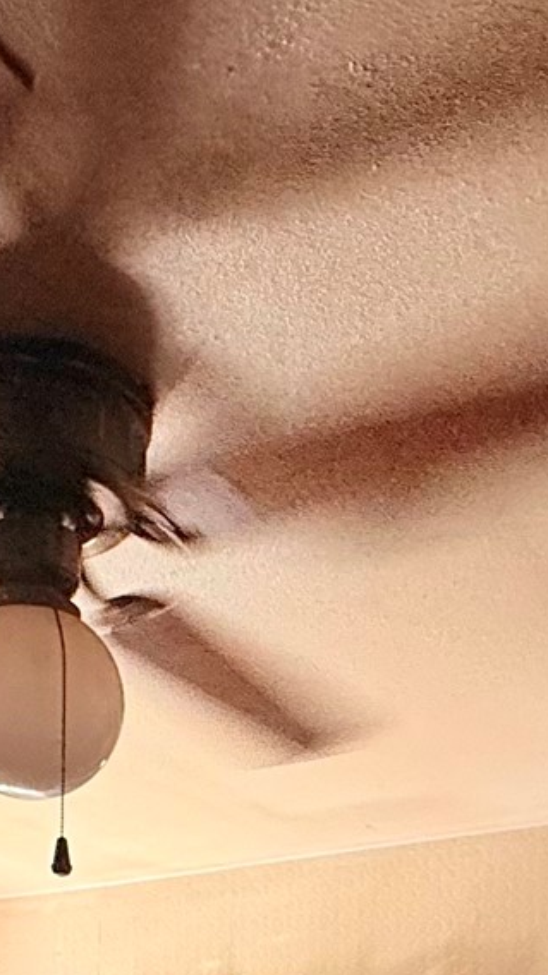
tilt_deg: -0.5
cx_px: 256
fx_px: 1422
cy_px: 1205
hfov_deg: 21.8
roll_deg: +0.7
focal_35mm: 55
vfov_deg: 31.1
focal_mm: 2.22
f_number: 2.2
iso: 400
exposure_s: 1/63
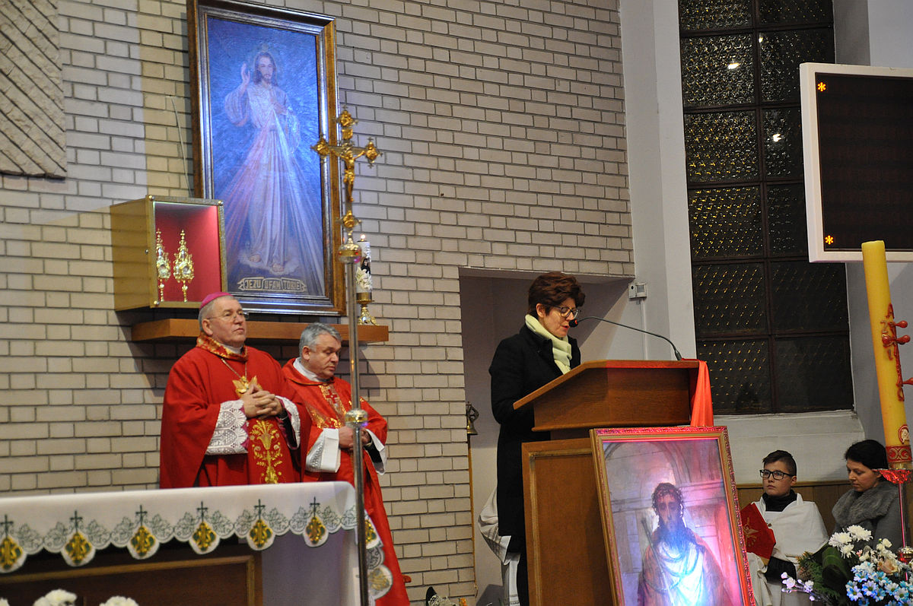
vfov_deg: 17.4
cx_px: 456
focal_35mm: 78
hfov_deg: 26.0
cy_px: 303
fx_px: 1976
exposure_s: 1/20
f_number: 5
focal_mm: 52
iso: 1600
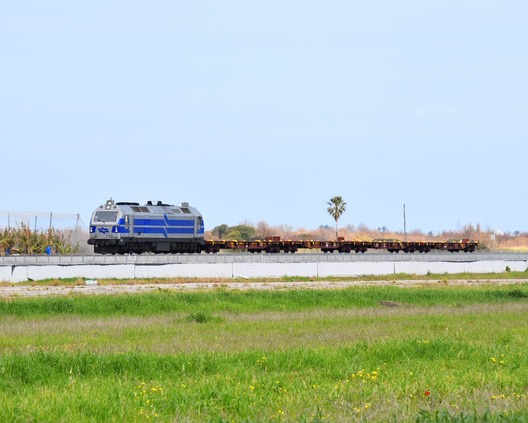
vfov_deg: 6.5
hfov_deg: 8.1
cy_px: 195
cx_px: 231
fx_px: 3735
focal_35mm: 239
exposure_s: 1/1600
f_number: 5.6
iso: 400
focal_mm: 122
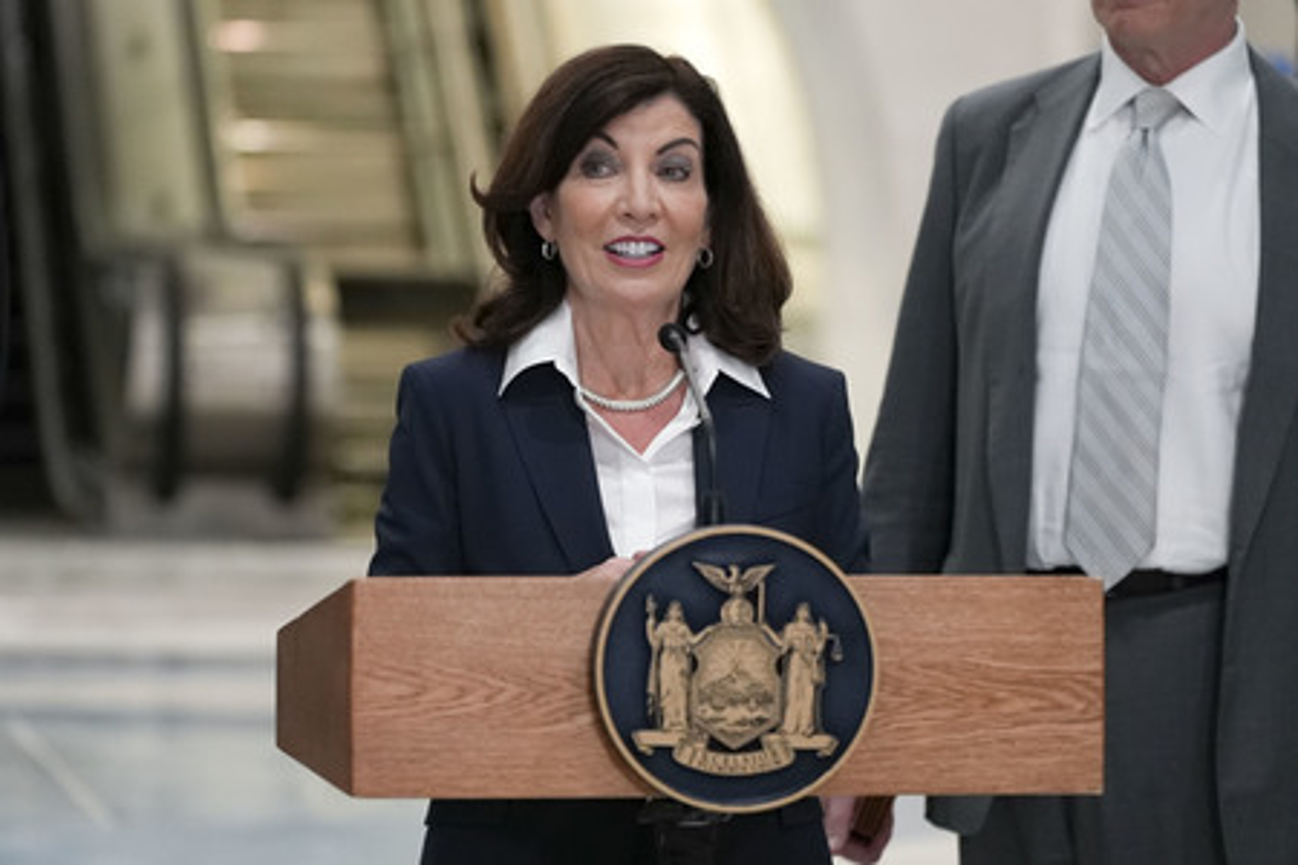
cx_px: 649
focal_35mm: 209
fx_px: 7535
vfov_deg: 6.6
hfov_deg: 9.8
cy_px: 432
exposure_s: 1/400
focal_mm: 209
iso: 6400
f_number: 5.6
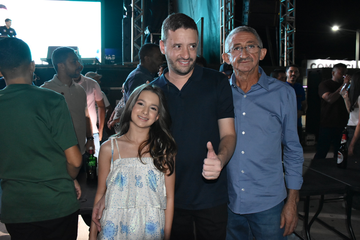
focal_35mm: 27
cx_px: 180
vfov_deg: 47.9
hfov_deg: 67.4
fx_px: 270
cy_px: 120
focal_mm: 18
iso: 2500
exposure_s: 1/100
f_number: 3.5
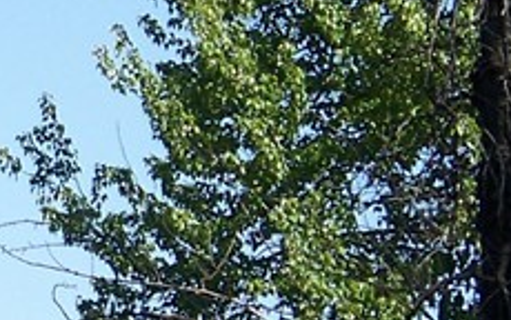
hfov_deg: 3.2
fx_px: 9015
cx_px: -291
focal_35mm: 647
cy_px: 213
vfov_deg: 2.0
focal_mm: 22.2
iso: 64
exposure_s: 1/640
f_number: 3.2
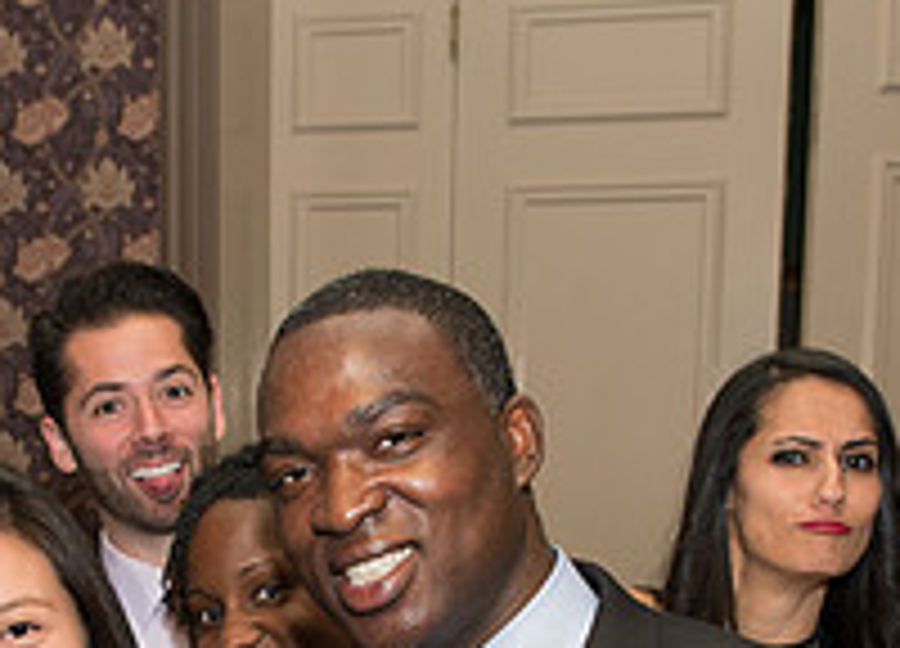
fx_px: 2179
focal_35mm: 85
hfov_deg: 23.2
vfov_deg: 16.0
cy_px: 863
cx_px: 284
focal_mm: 26
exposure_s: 1/80
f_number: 5.6
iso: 1000
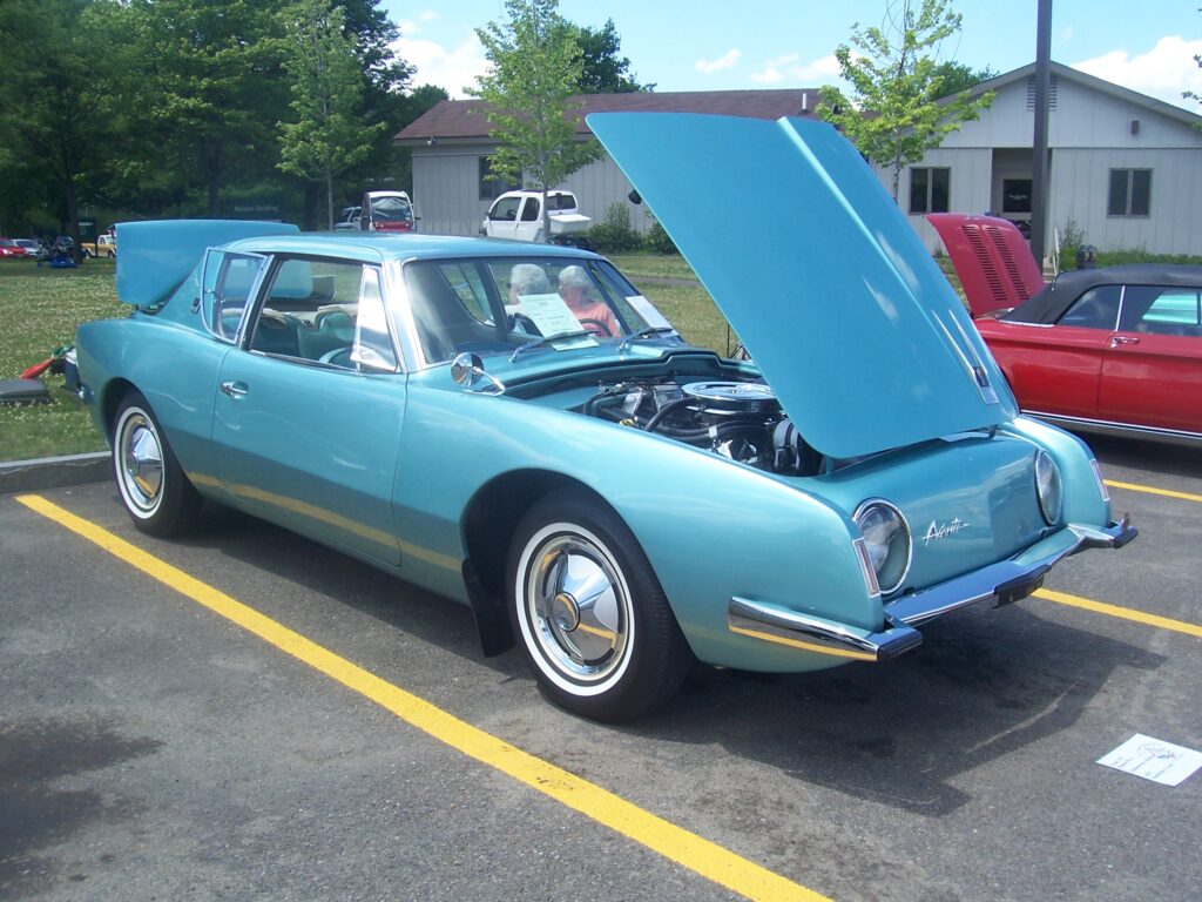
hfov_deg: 54.0
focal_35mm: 34
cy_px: 451
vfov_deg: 41.8
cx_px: 601
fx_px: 1181
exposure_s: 1/250
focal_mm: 5.6
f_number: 5.6
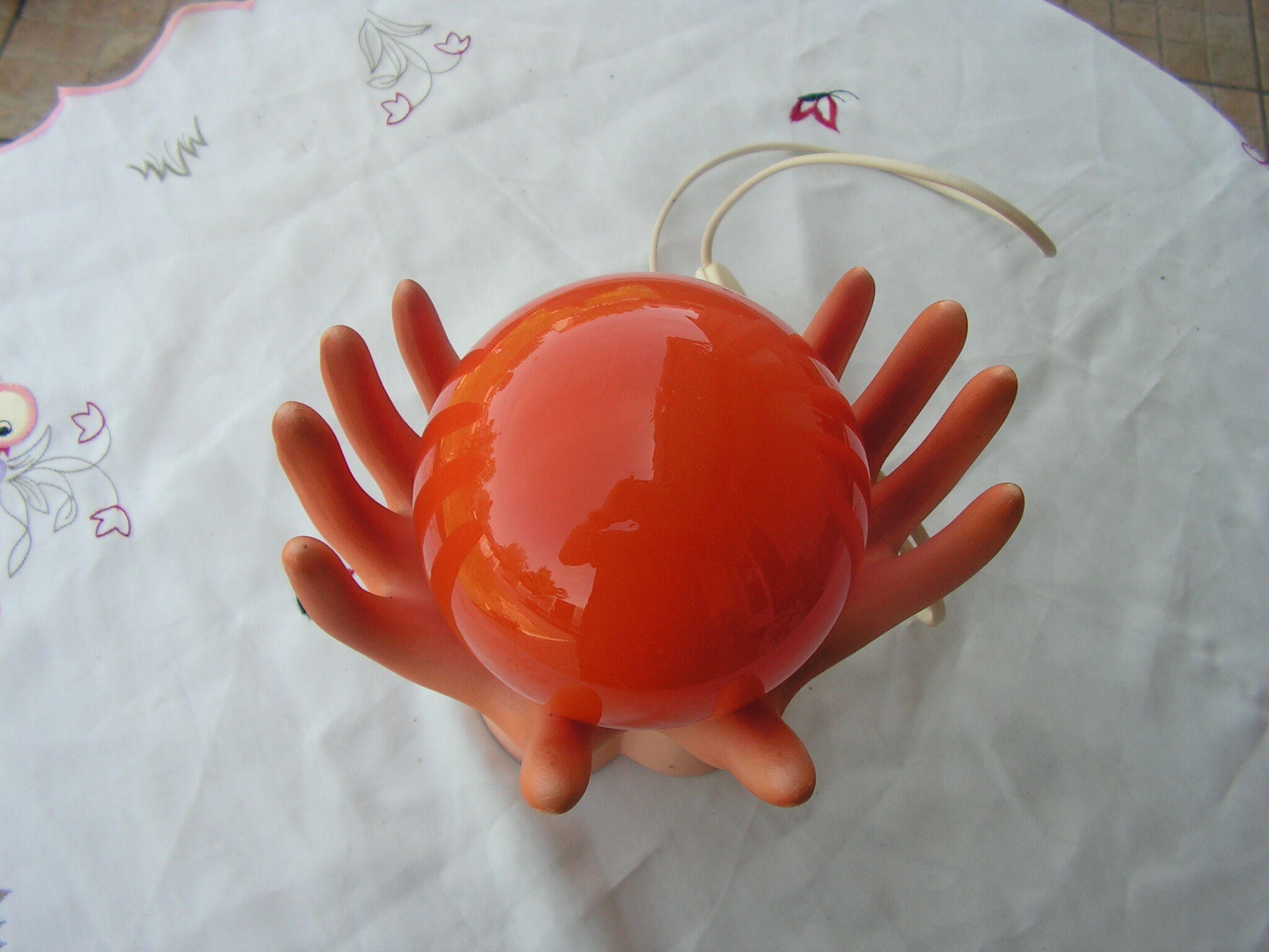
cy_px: 476
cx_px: 634
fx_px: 1320
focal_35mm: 36
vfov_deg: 39.7
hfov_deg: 51.4
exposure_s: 1/250
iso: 64
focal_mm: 6
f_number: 3.2
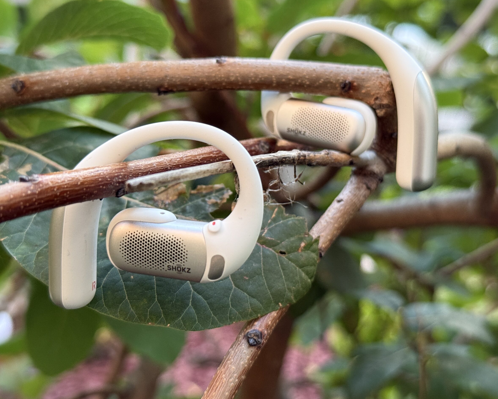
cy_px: 201
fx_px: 752
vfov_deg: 29.7
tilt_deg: -19.7
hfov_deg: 36.7
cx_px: 257
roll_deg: -8.3
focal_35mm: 51
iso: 250
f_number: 1.78
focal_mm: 6.76
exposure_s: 1/60
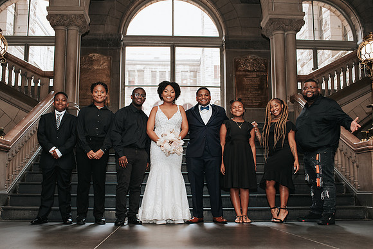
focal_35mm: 40
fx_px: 418
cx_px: 175
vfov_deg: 33.1
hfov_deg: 48.0
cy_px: 143
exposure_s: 1/125
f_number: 3.2
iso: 1000
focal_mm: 35
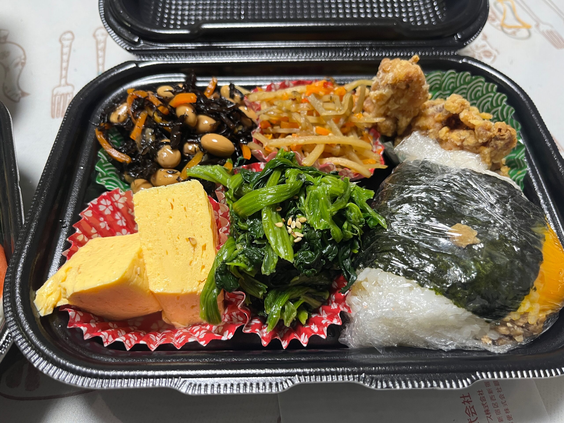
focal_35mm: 26
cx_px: 282
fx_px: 424
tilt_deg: -56.0
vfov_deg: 53.1
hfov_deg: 67.3
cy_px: 212
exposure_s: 1/50
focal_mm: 5.1
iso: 160
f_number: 1.6
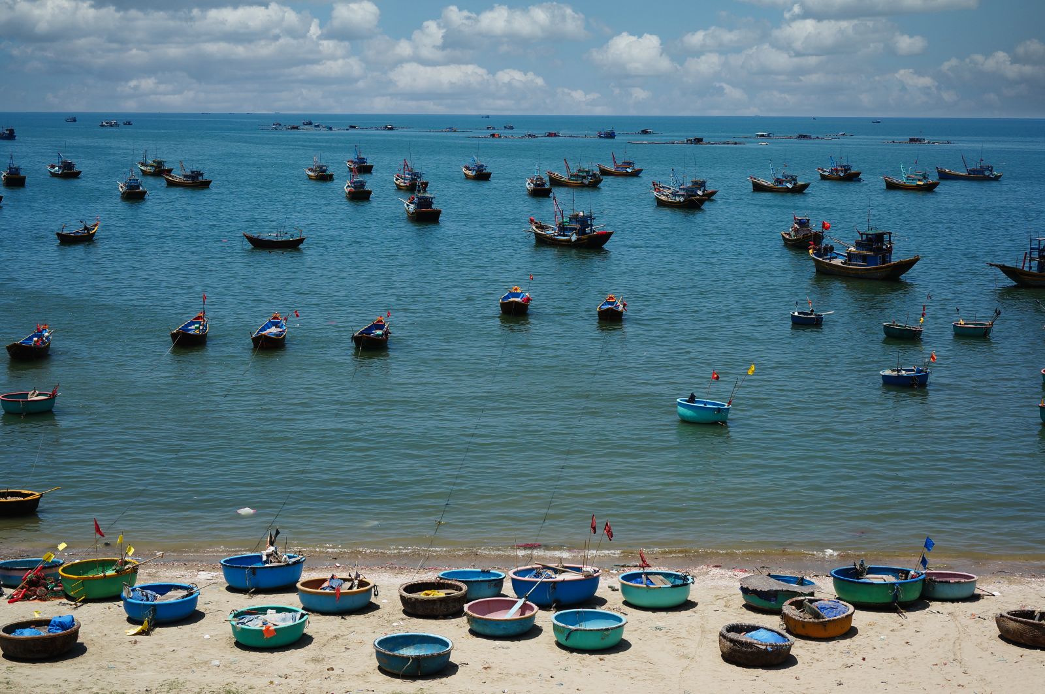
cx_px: 522
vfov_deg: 25.7
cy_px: 347
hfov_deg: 37.9
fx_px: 1522
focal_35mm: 52
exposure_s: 1/320
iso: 100
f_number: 10
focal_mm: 35
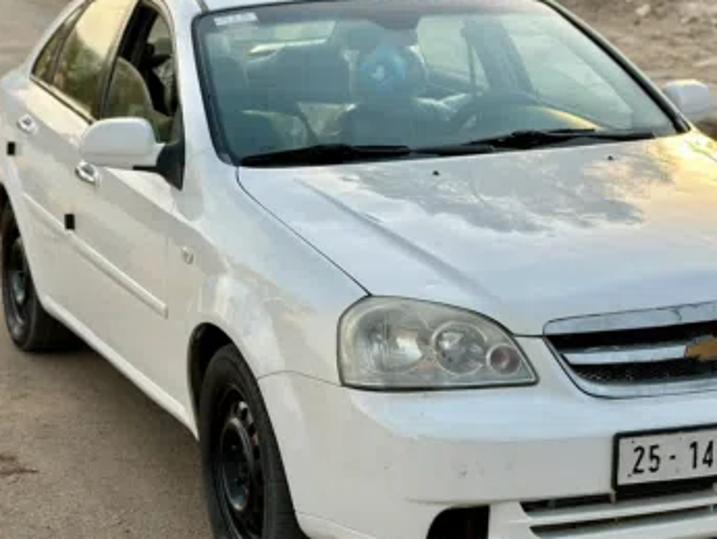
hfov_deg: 22.0
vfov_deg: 16.6
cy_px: 229
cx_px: 393
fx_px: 1844
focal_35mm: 89
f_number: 1.78
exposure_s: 1/414
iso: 80
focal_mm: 6.86
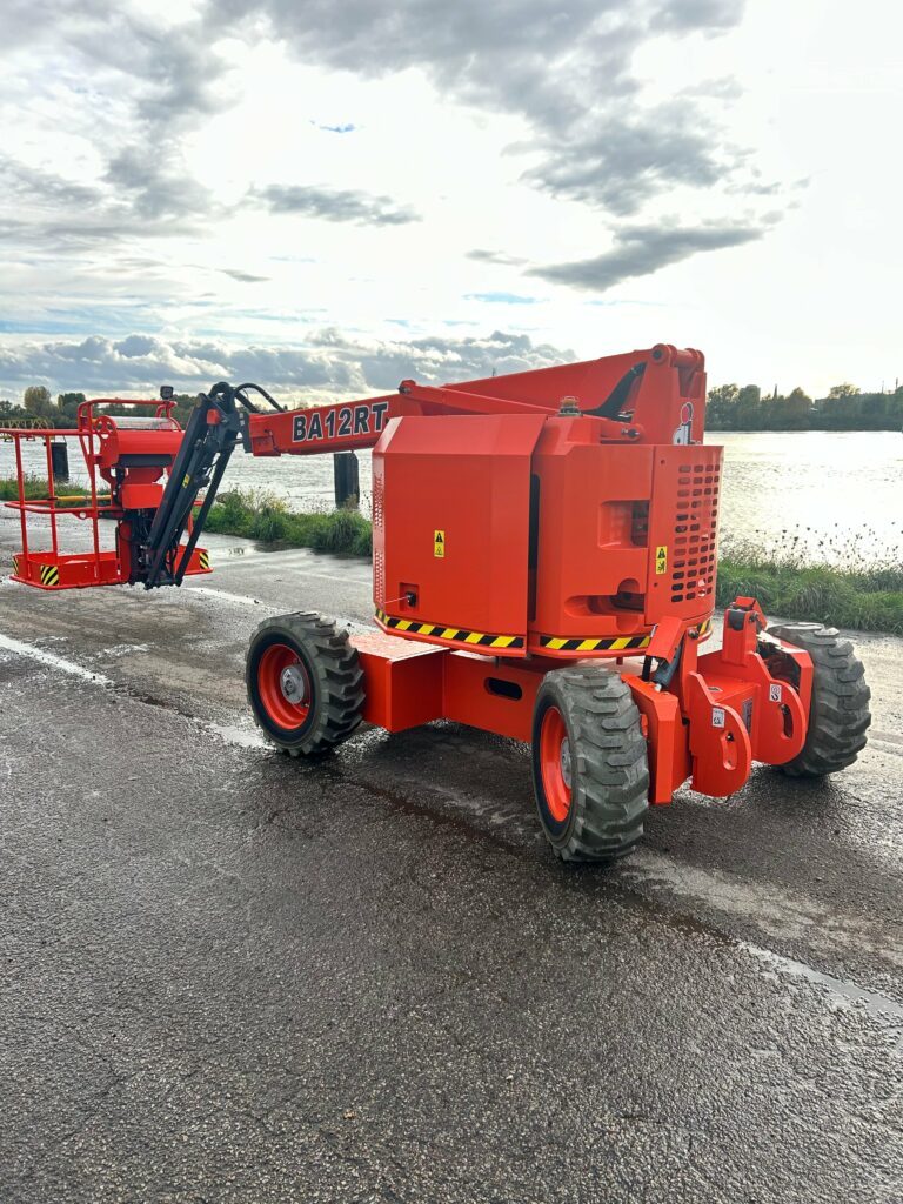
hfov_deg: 53.1
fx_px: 904
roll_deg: -0.4
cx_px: 452
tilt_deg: -11.8
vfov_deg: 67.3
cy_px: 602
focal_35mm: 26
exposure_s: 1/567
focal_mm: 5.7
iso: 50
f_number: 1.5
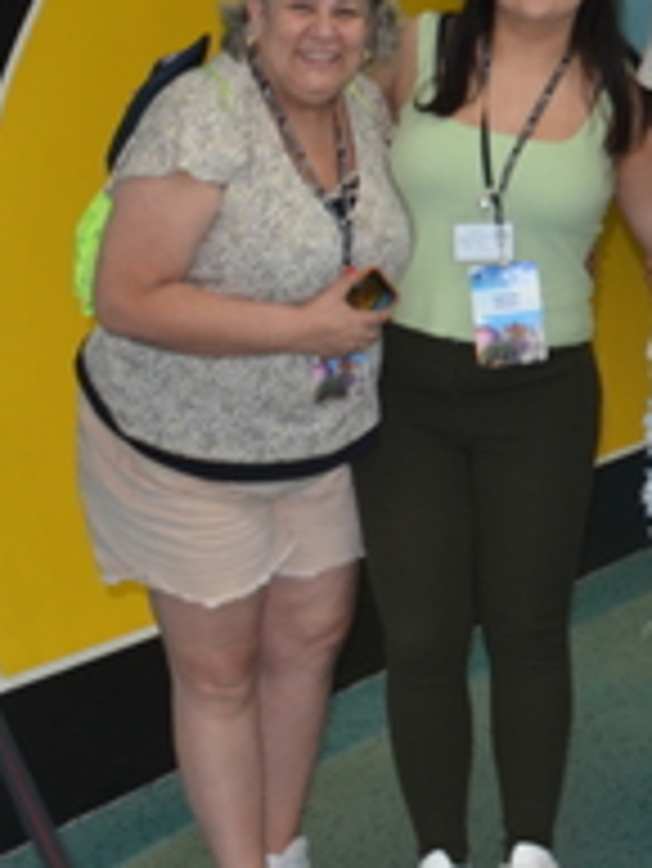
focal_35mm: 94
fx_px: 2358
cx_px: 1174
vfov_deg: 20.3
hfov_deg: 14.0
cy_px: 49
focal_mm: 18
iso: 250
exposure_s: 1/125
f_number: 3.5
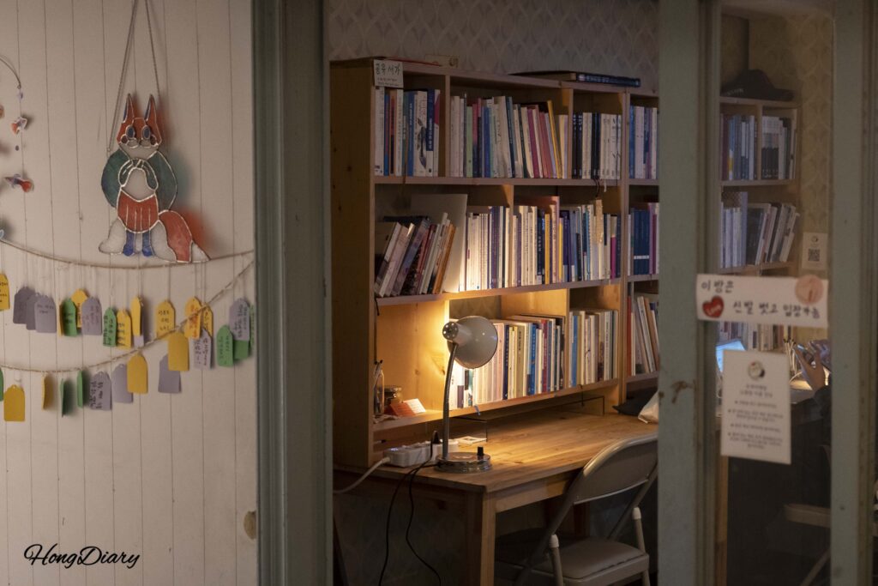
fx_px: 1463
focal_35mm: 60
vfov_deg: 22.6
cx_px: 439
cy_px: 293
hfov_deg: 33.4
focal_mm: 60
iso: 8000
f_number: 5.6
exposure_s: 1/160
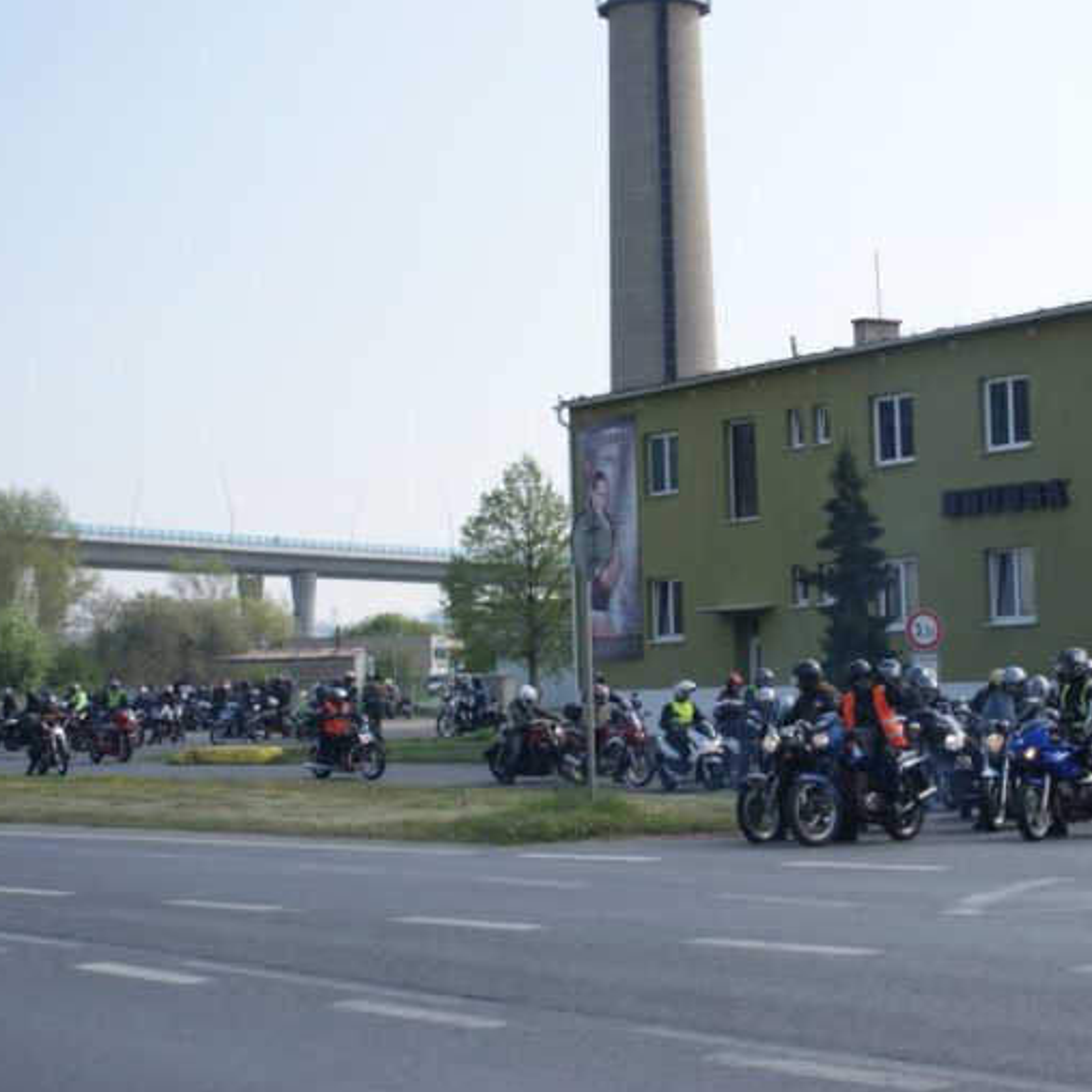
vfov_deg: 25.5
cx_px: 782
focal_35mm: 68
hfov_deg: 25.3
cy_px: 549
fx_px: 2414
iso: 100
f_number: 6.3
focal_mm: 35
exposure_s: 1/320
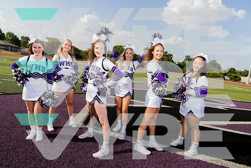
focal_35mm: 24
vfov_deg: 53.2
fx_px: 167
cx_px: 126
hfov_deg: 73.7
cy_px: 84
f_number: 6.3
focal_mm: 24
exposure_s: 1/250
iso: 100
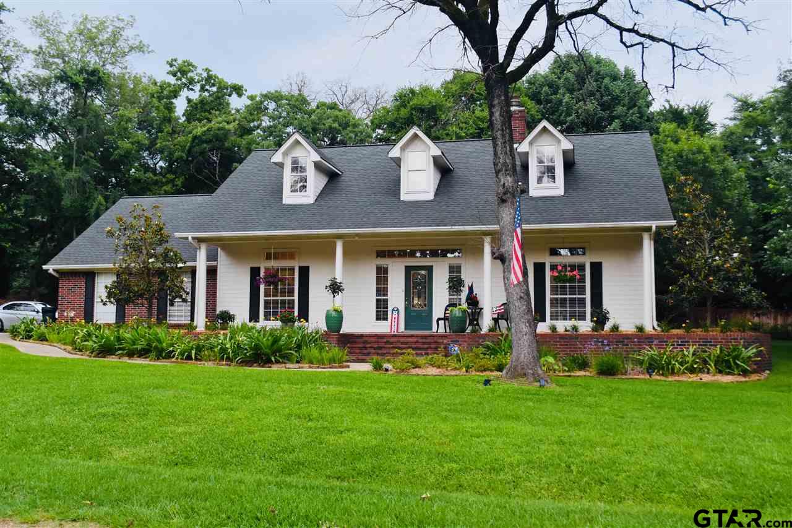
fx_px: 792
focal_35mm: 36
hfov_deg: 53.1
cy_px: 264
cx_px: 396
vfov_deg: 36.9
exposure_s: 1/160
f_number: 6.3
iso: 800
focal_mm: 24
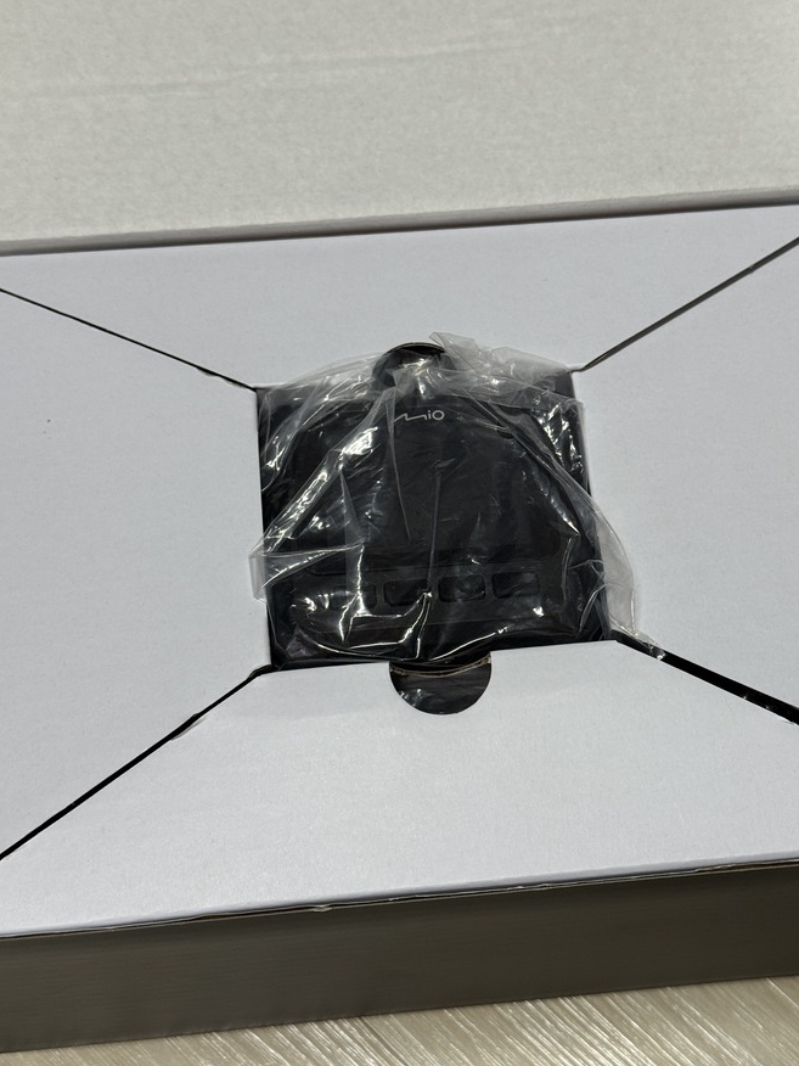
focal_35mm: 57
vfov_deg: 33.7
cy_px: 466
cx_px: 451
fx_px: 1754
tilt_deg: -58.7
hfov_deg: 25.6
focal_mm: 6.76
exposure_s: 1/98
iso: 100
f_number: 1.78
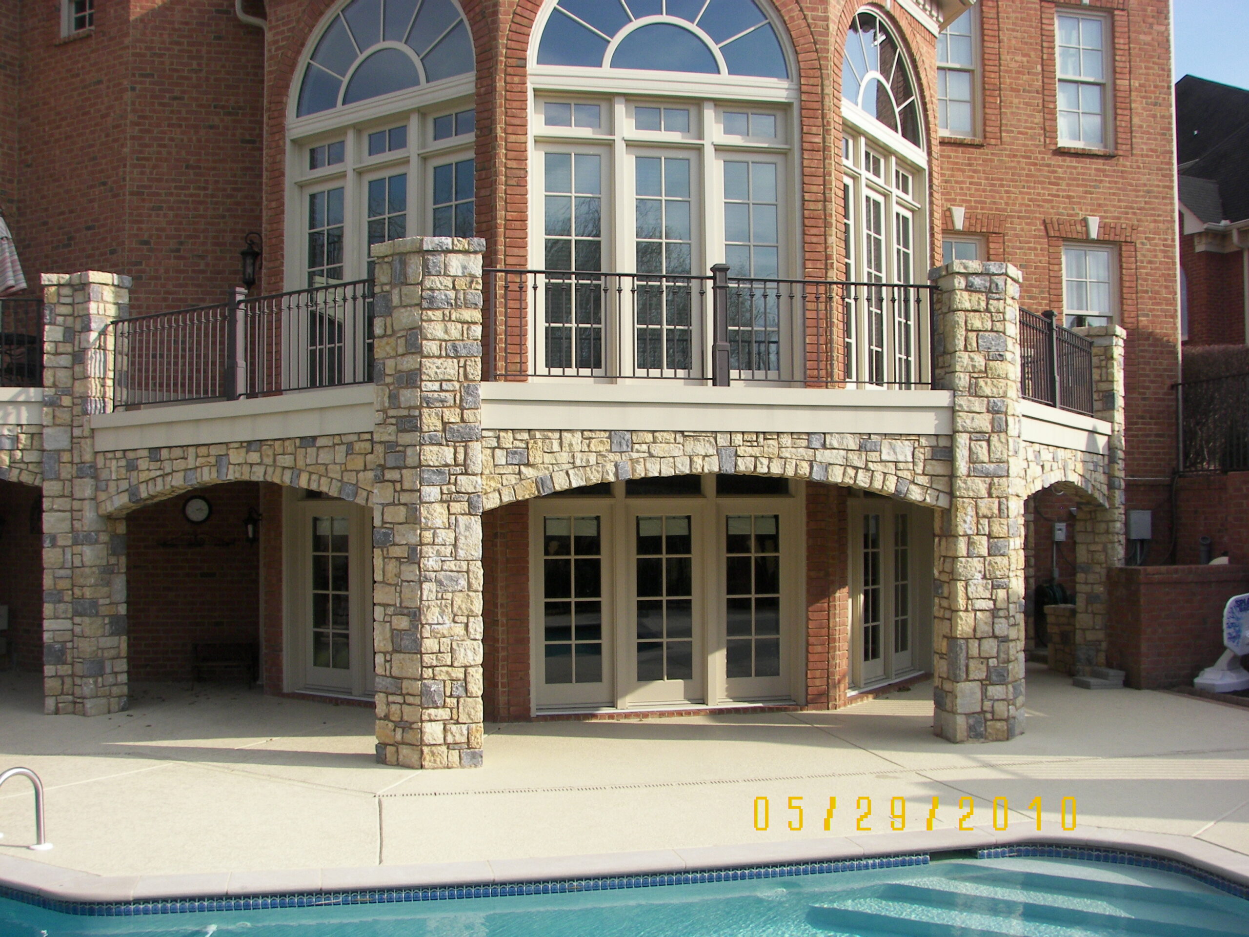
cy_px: 468
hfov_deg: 51.4
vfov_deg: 39.7
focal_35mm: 36
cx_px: 624
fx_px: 1299
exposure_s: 1/640
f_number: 4
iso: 64
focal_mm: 6
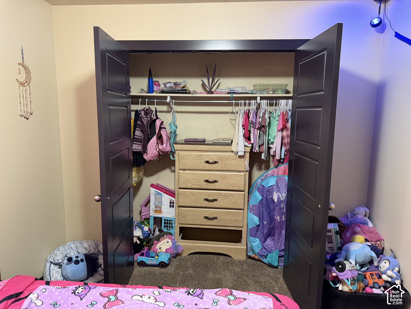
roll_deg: +0.2
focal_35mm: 24
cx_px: 206
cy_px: 154
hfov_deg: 71.6
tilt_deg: -8.0
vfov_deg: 56.8
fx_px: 285
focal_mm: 6.76
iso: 800
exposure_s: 1/60
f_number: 1.78
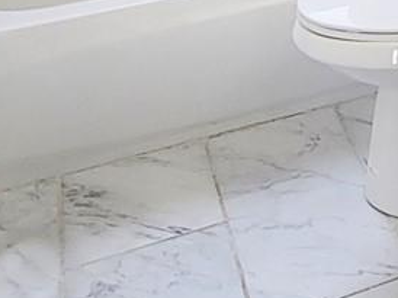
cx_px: 519
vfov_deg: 15.8
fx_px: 873
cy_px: -275
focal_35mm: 76
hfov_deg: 22.8
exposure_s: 1/60
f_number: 2.2
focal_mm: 2.2
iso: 64
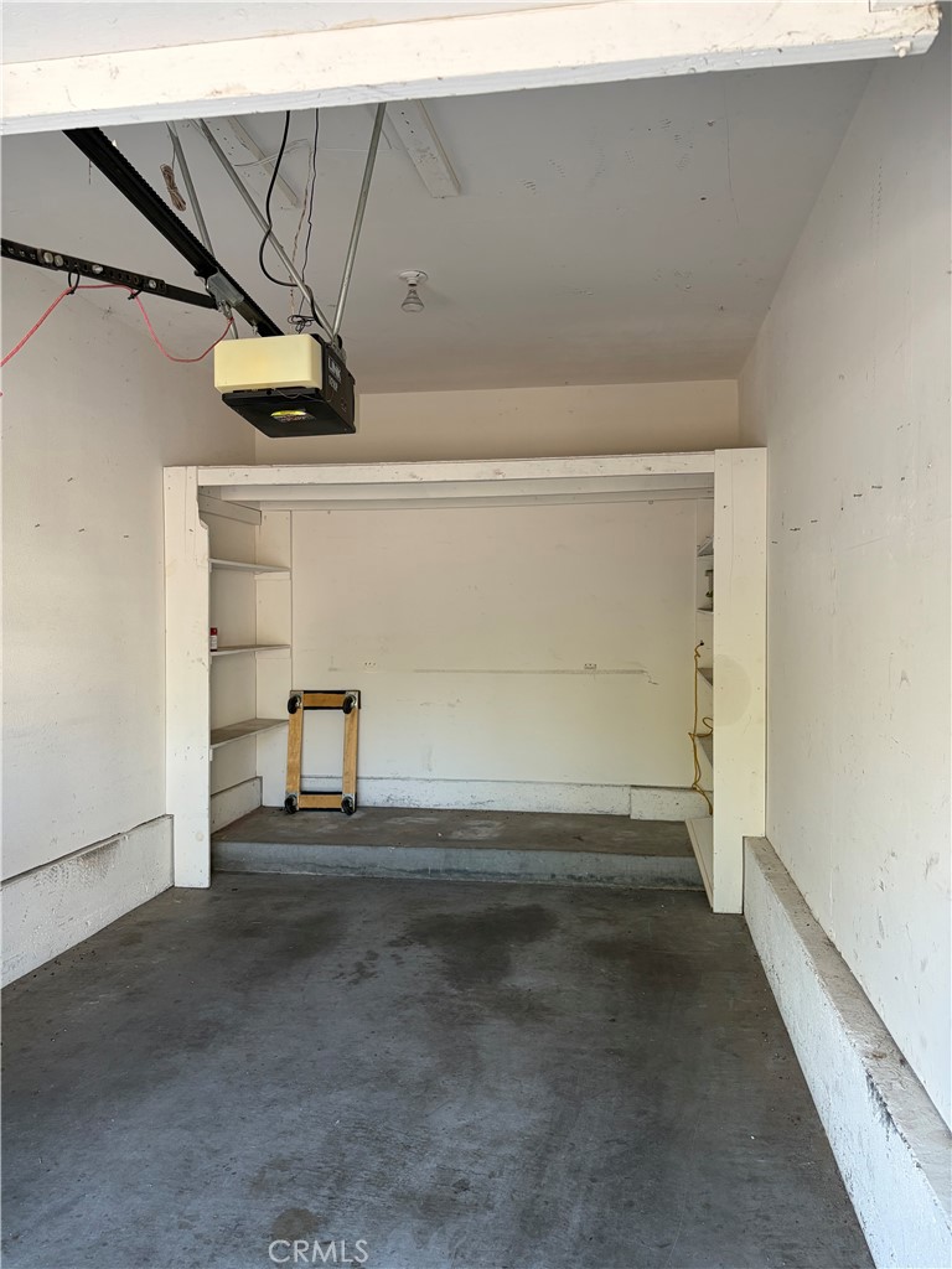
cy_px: 634
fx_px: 953
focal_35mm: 26
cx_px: 476
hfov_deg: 53.1
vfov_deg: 67.3
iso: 80
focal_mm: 5.96
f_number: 1.6
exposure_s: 1/122
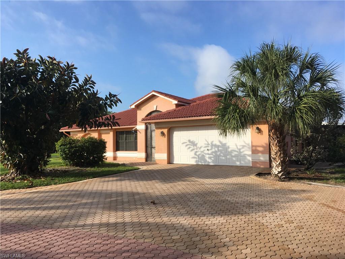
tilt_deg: +4.0
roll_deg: +0.5
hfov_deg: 61.7
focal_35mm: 29
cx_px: 172
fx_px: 289
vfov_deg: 48.2
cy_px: 130
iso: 25
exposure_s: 1/1099
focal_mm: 4.15
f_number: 2.2
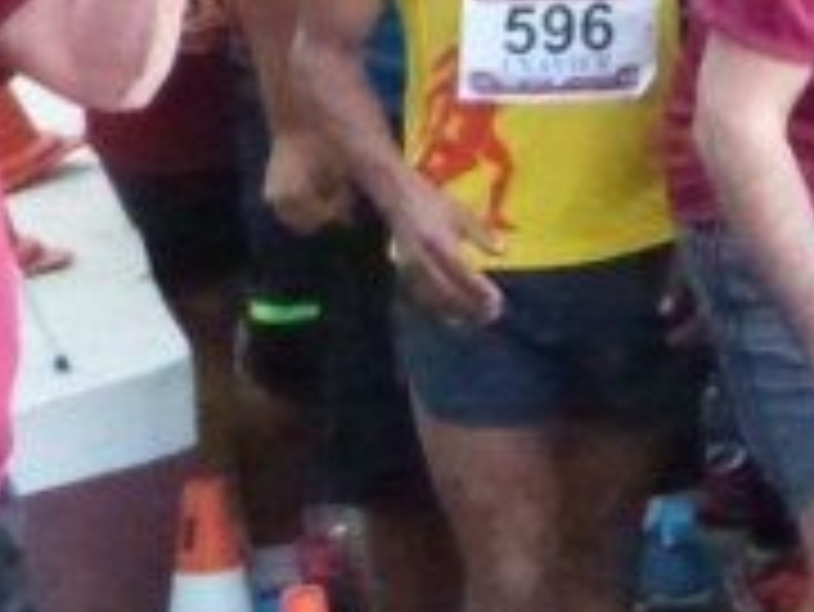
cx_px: 1336
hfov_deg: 11.0
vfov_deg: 8.6
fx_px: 4000
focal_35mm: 170
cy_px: -292
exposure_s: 1/125
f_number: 4.5
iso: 1600
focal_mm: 5.3
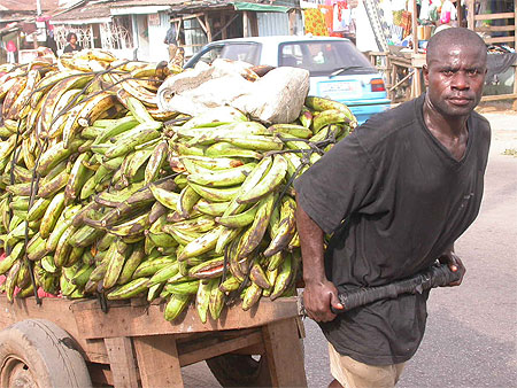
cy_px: 194
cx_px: 258
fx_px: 1195
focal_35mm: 80
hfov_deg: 24.4
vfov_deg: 18.5
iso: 100
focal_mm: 16.6
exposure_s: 1/228
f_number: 4
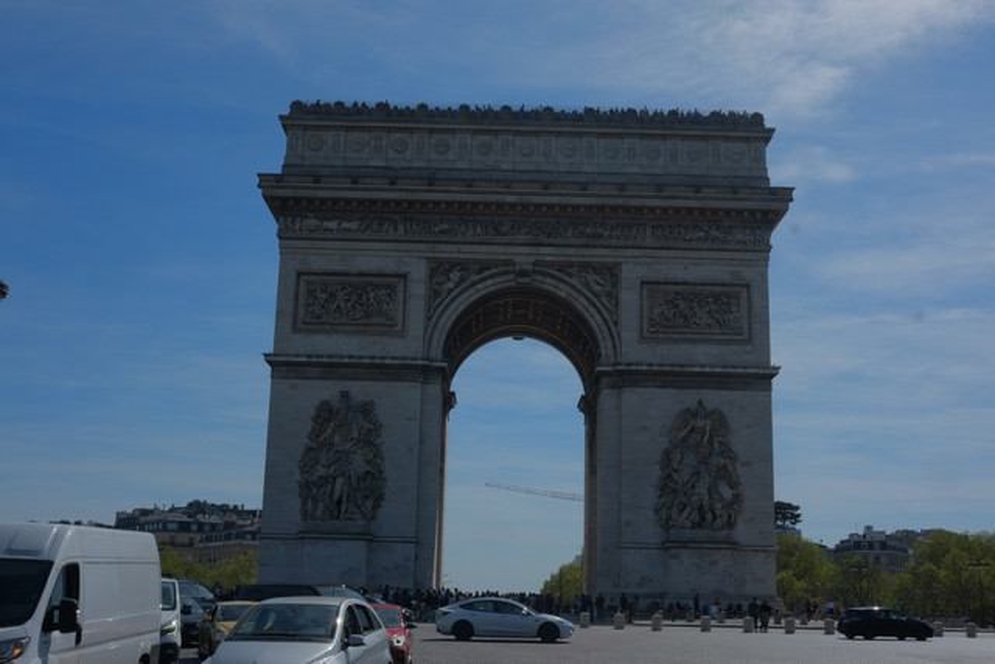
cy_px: 332
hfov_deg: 47.4
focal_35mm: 41
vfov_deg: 32.6
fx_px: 1133
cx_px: 498
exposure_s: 1/420
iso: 200
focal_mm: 27
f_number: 16
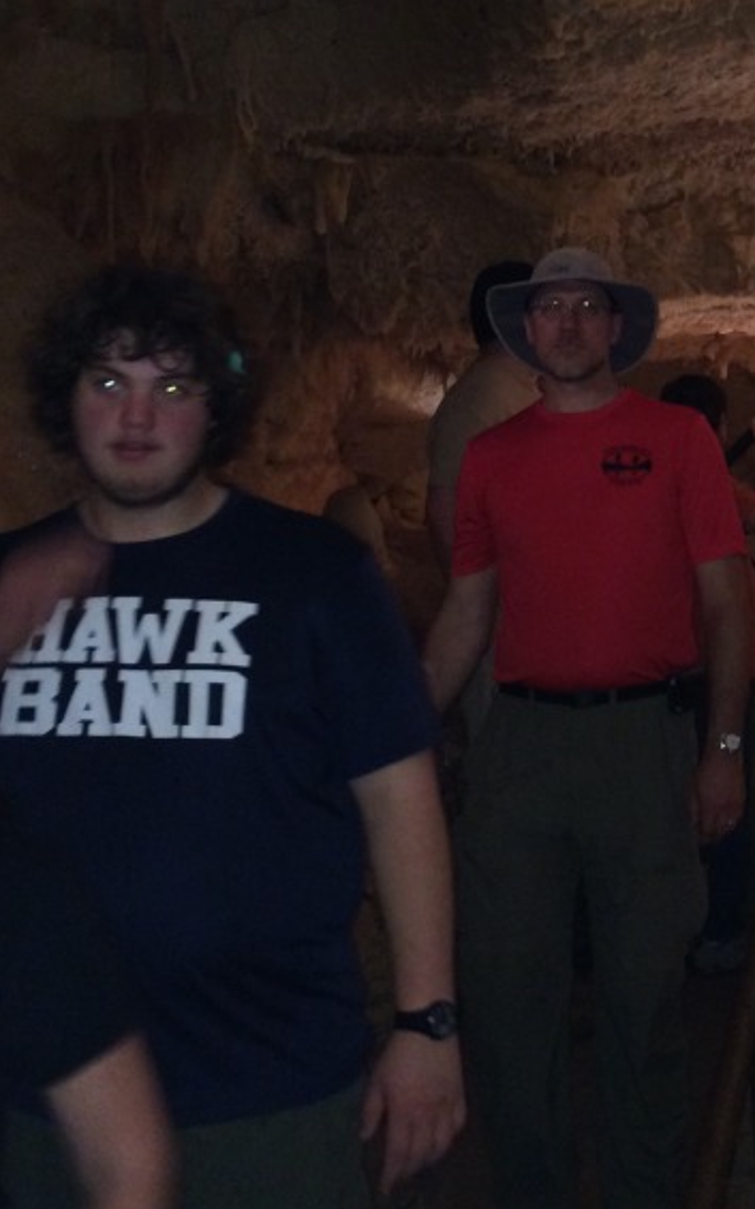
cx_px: 751
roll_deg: +4.2
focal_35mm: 58
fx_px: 1910
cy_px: 417
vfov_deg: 34.8
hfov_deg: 21.6
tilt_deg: +6.3
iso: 200
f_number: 2.2
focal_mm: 4.15
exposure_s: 1/16
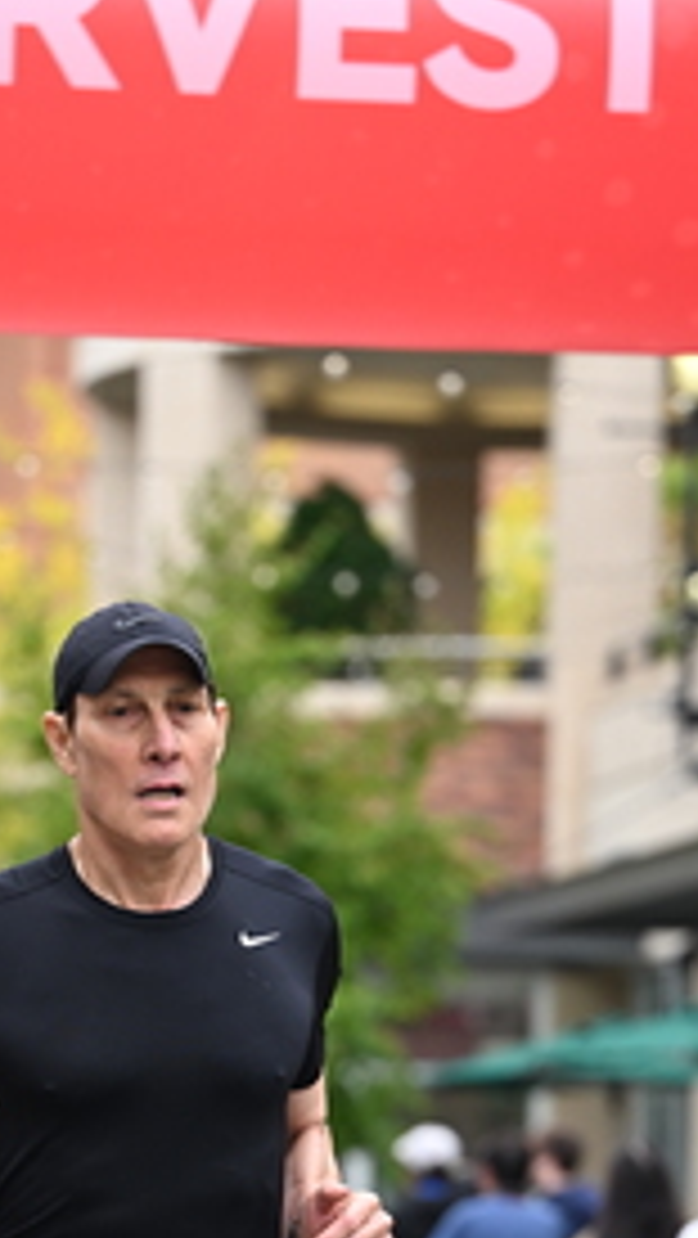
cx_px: 223
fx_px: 6538
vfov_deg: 10.8
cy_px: 1053
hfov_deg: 6.1
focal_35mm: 199
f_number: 2.8
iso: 640
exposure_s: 1/2000
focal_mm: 95
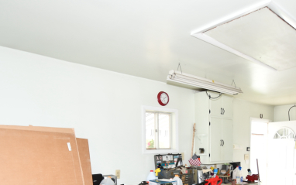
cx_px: 181
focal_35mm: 30
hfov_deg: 62.2
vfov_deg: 39.0
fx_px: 242
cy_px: 166
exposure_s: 1/60
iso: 220
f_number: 4
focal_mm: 10
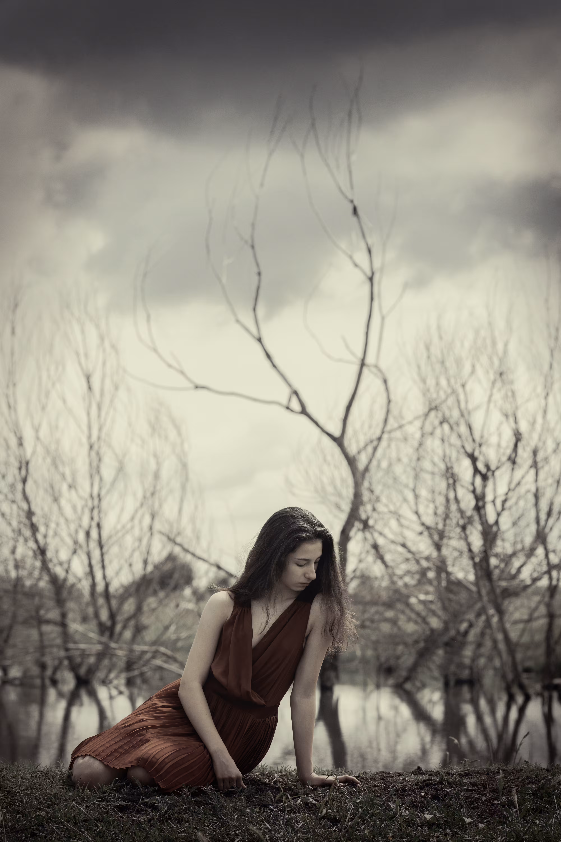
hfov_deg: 10.2
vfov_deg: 15.2
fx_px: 3155
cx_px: 280
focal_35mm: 135
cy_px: 421
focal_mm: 135
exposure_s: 1/250
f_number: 7.1
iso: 100
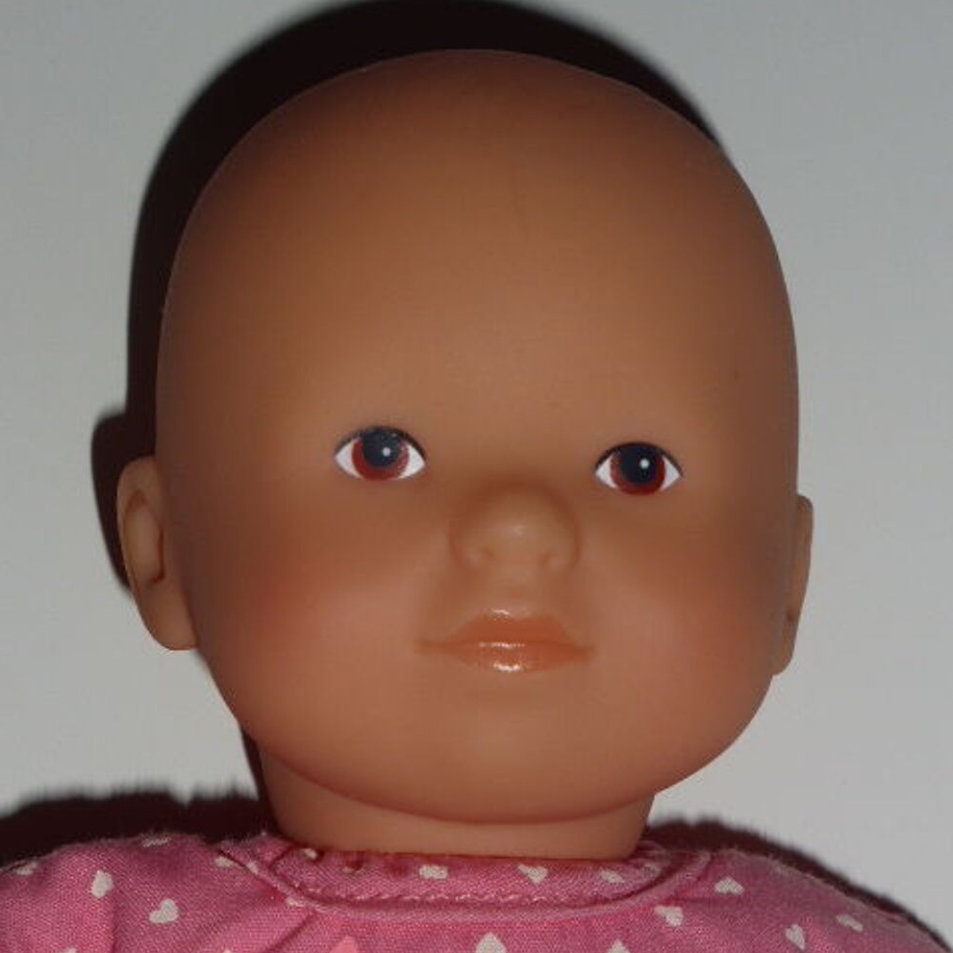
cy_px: 560
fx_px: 4111
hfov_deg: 13.2
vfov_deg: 13.2
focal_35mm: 132
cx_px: 478
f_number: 5.3
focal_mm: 18.2
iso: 100
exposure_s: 1/60
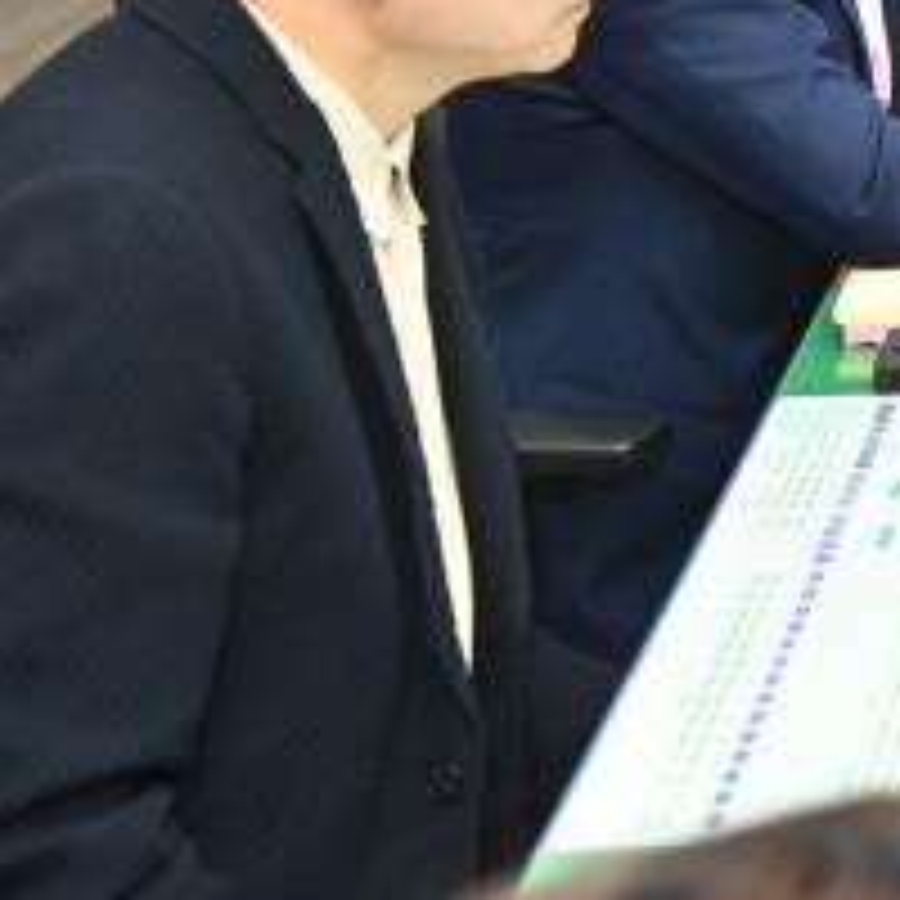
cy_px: -115
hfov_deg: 12.3
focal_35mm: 124
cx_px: 1858
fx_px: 3647
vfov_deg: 13.7
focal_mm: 34
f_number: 5.6
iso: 800
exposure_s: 1/80
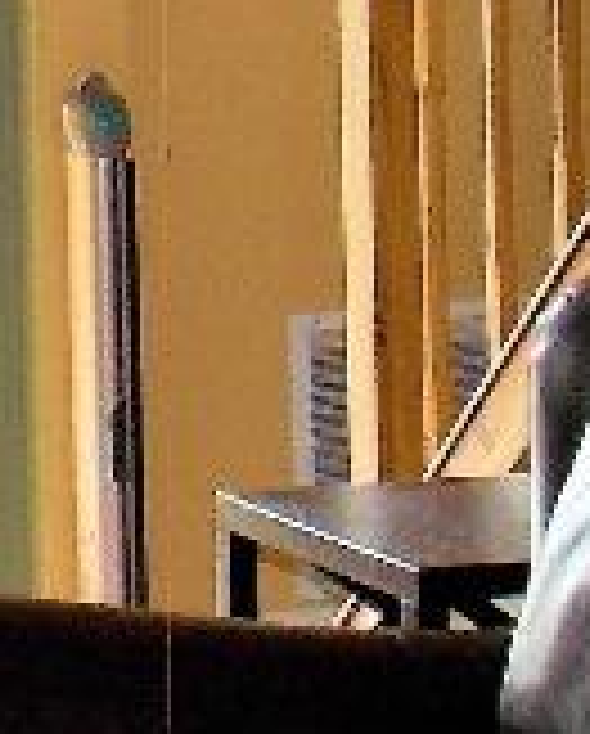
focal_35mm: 198
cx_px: -297
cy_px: -63
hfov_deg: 7.7
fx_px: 4310
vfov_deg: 9.6
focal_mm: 4
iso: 100
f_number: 3.1
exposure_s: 1/30
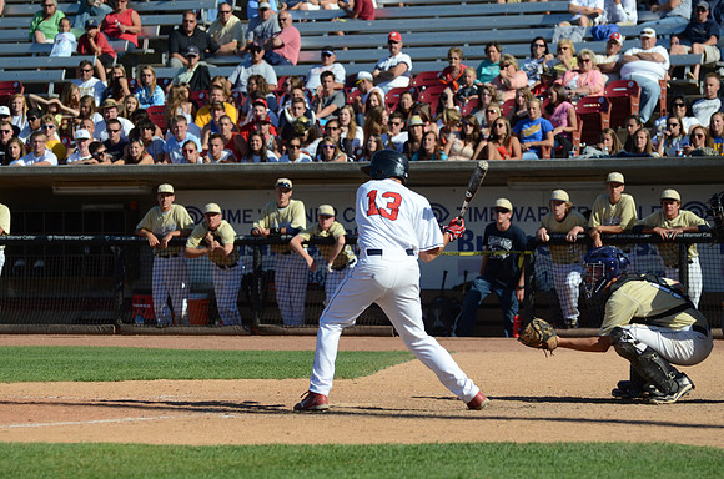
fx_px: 4214
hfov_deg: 9.8
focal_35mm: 210
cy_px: 240
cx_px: 362
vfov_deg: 6.5
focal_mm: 140
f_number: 4.8
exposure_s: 1/8000
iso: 800
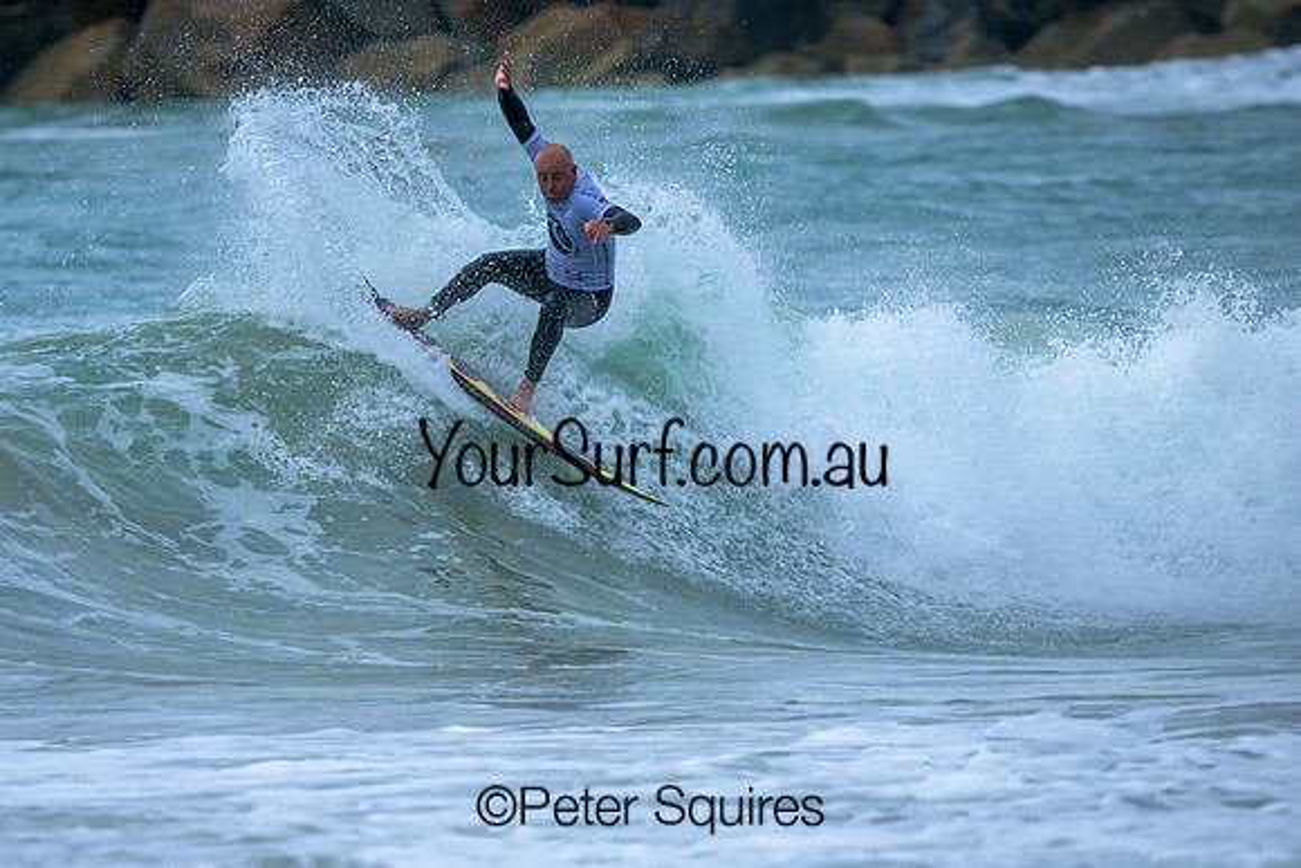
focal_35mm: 1100
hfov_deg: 1.9
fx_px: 39754
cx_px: 495
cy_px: 463
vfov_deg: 1.3
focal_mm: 800
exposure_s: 1/2000
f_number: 6.3
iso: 500
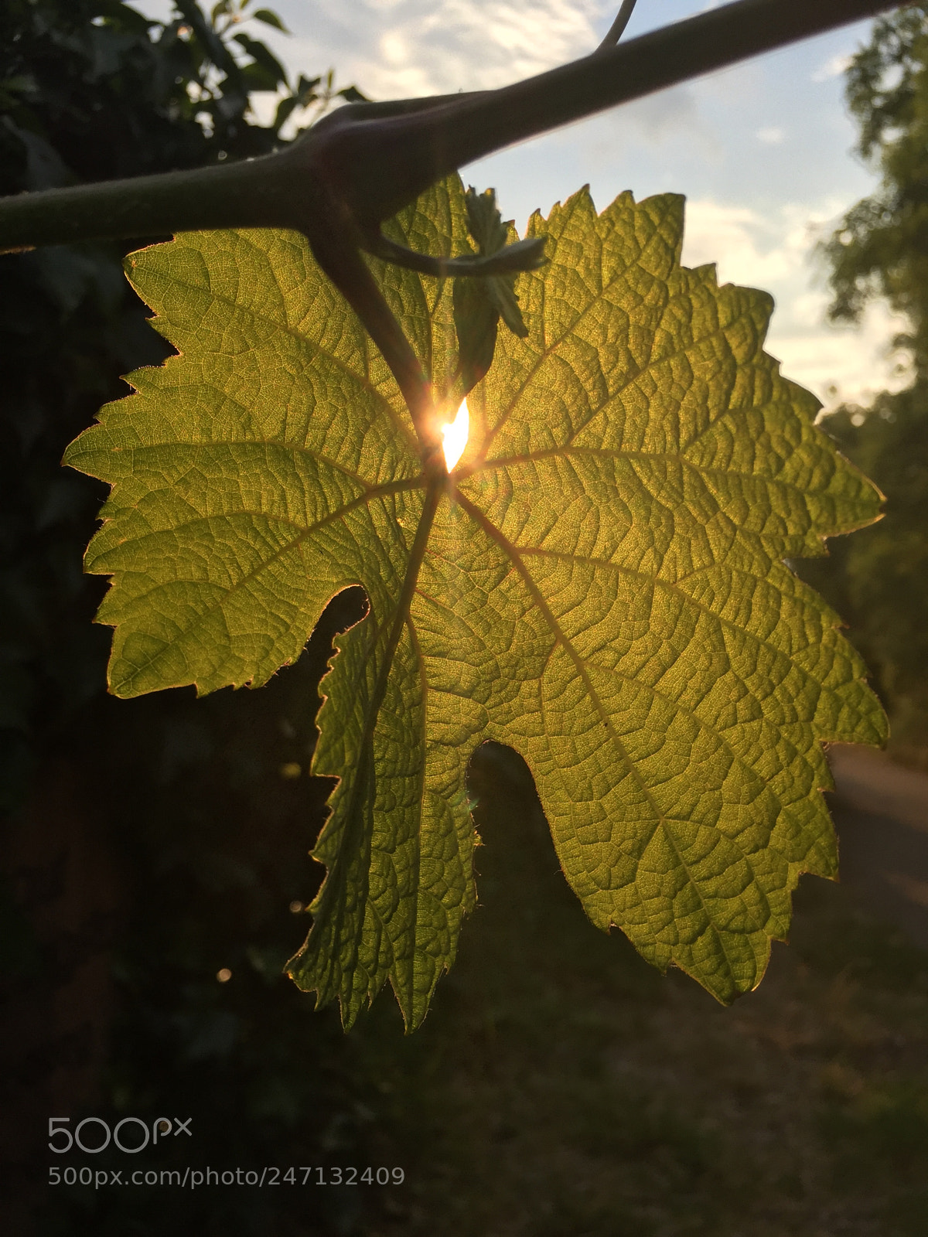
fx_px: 1037
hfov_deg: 48.2
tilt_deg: -0.6
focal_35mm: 29
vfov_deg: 61.7
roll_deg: -6.5
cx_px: 464
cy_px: 618
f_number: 2.2
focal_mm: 4.15
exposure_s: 1/1041
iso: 32
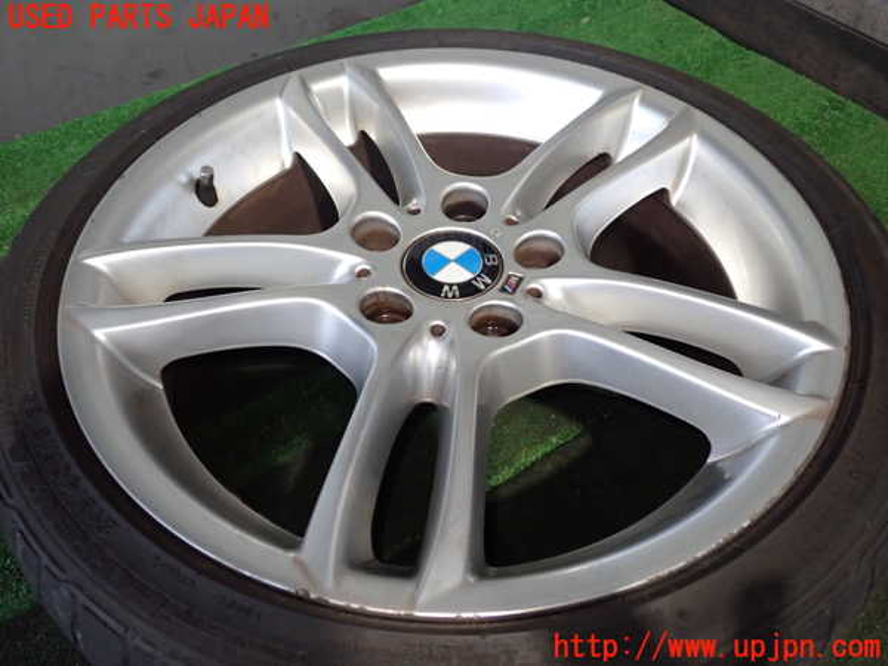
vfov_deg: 46.8
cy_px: 333
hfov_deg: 60.0
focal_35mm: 30
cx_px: 444
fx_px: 770
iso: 500
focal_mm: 5.4
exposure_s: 1/30
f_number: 2.3
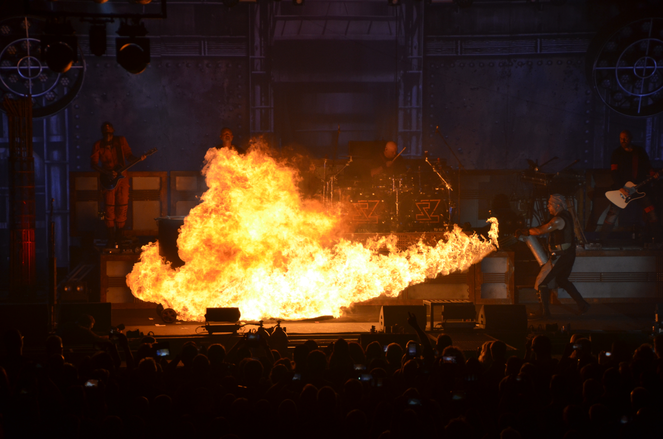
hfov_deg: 14.9
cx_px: 332
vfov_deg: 9.9
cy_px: 220
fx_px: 2536
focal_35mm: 138
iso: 640
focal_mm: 92
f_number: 5.6
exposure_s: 1/400
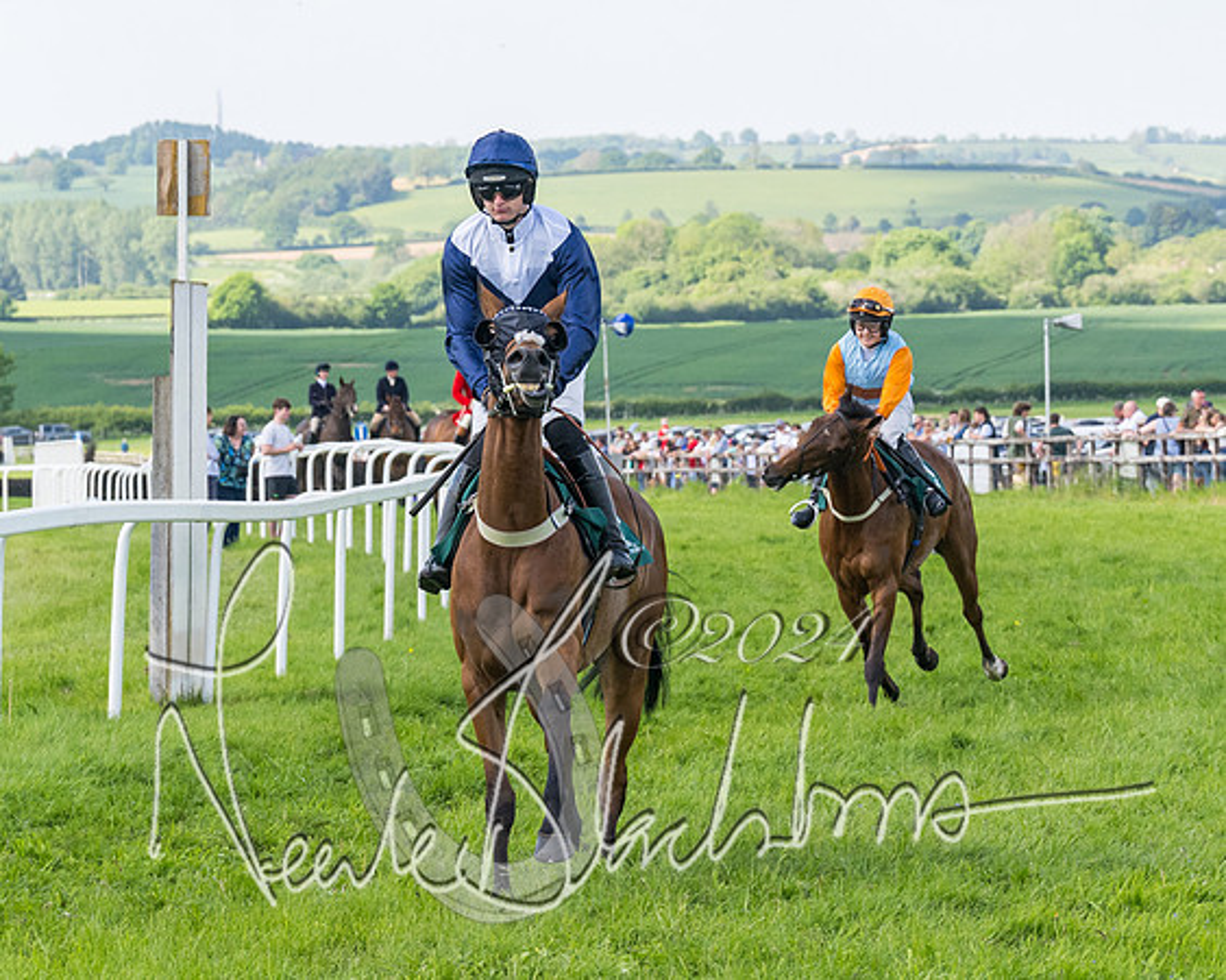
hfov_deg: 10.9
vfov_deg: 8.7
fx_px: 6451
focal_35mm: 178
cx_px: 610
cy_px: 490
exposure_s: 1/1250
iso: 400
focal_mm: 70
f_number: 5
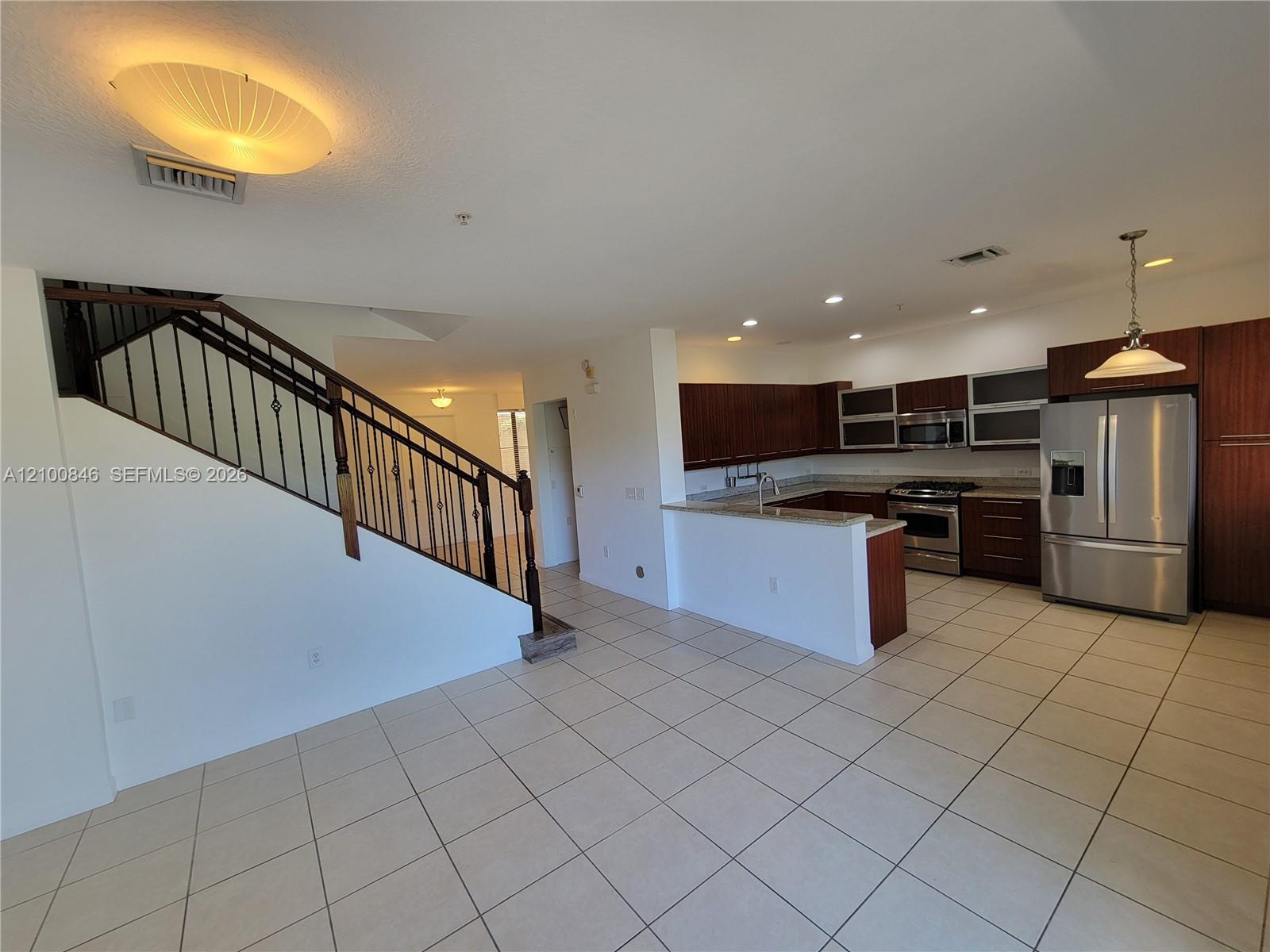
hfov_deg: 106.2
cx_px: 635
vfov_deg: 89.9
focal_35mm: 13
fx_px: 477
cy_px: 476
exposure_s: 1/60
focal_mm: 2.2
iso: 50
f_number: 2.2
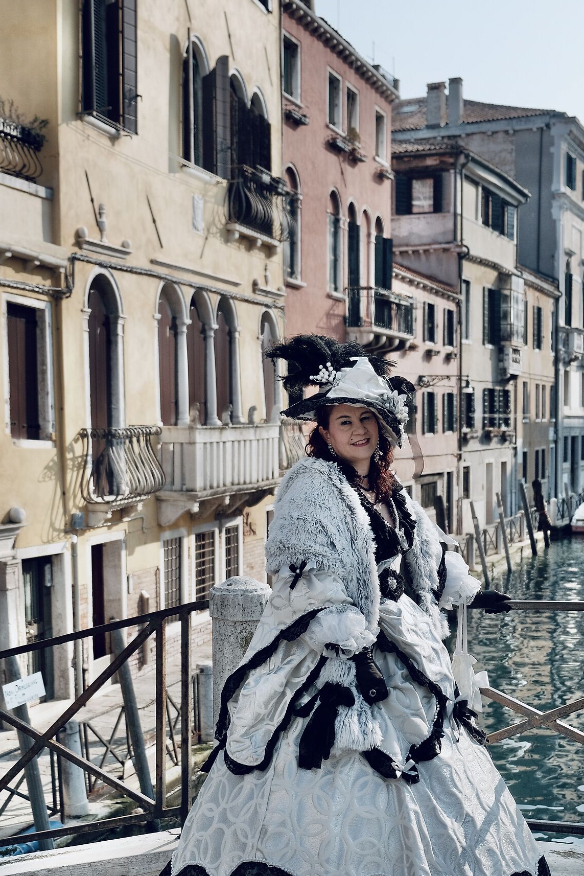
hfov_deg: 27.4
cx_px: 361
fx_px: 1192
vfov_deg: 40.1
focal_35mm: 49
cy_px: 534
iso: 400
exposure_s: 1/3000
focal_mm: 23.3
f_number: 3.2
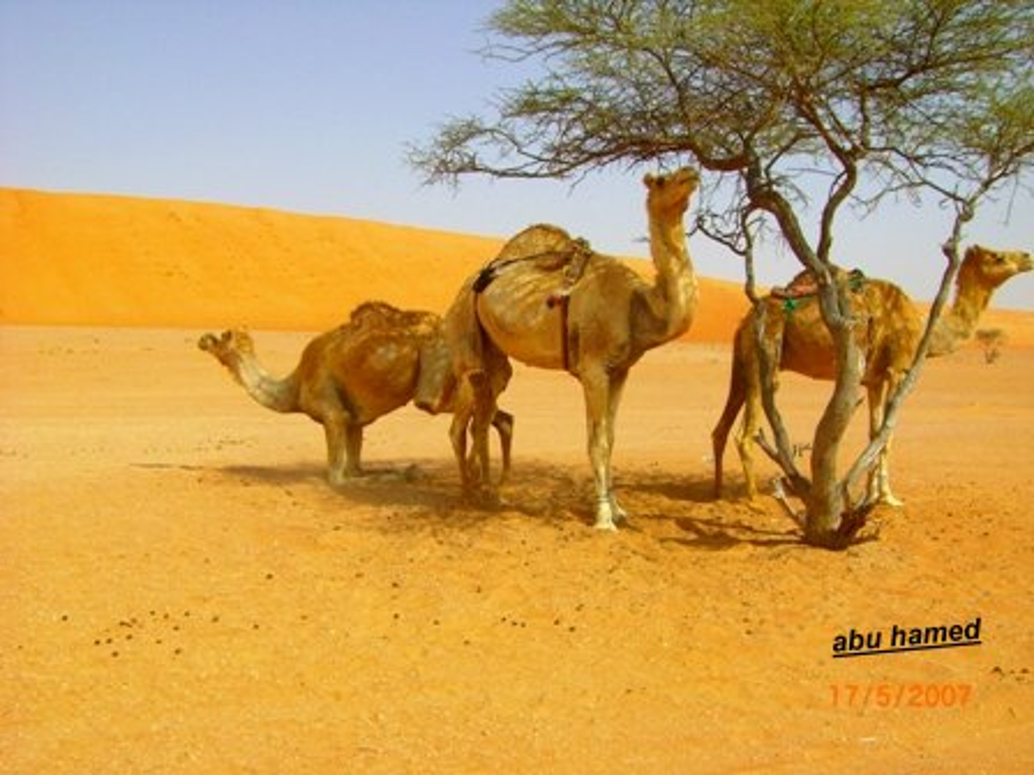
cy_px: 388
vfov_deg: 37.7
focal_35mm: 38
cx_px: 517
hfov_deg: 49.0
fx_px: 1135
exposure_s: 1/1250
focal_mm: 6.2
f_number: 4.3
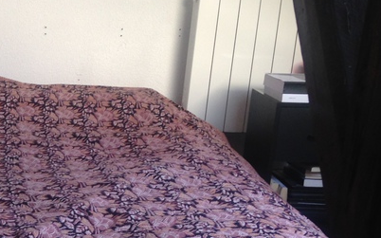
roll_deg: -2.5
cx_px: -38
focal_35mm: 87
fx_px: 903
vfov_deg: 14.9
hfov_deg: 22.5
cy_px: 178
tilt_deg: -19.1
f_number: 2.4
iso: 50
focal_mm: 4.12
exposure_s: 1/30
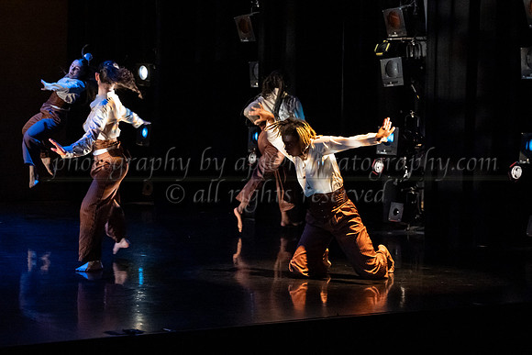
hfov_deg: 22.3
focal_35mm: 91
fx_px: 1348
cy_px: 188
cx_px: 323
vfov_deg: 15.0
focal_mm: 75
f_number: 4
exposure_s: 1/400
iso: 4000
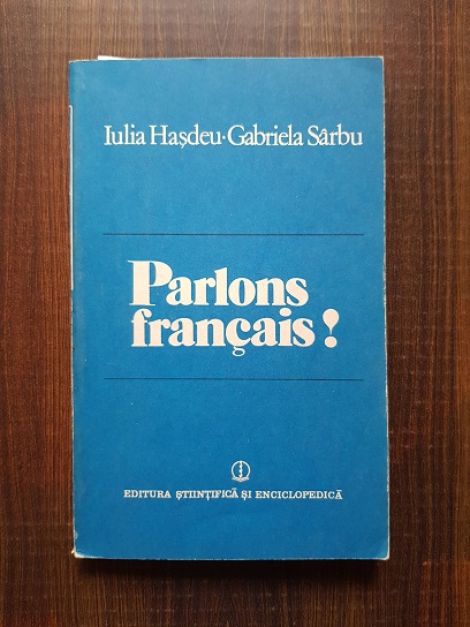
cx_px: 235
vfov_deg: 67.3
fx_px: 471
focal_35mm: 26
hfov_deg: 53.1
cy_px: 314
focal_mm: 4.3
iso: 160
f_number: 1.7
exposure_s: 1/40
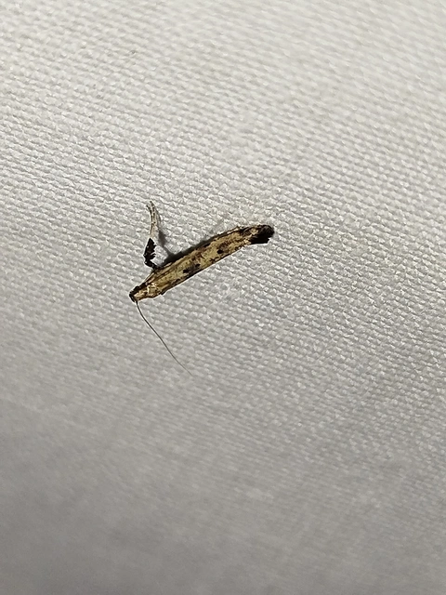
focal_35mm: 96
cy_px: 298
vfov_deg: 20.4
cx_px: 223
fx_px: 1649
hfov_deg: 15.4
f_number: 1.7
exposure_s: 1/100
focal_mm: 5.31
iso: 100
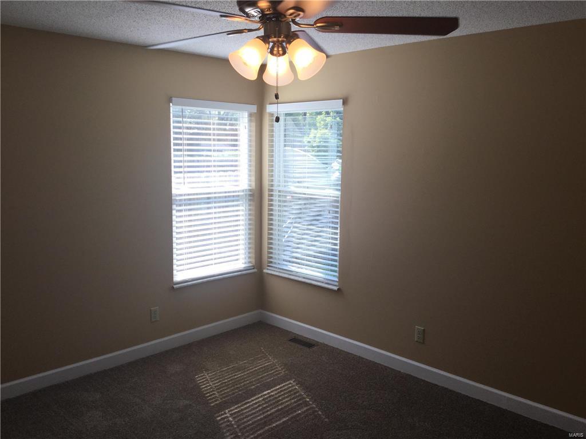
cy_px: 220
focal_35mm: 31
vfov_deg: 45.4
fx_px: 525
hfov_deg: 58.4
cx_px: 293
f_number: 2.4
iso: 25
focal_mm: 3.3
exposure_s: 1/129
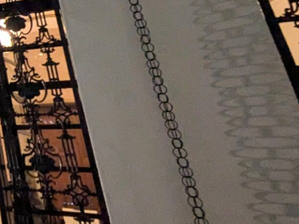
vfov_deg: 22.8
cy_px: -46
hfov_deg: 19.5
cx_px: -289
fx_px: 510
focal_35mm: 59
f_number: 2.2
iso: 935
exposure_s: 1/25
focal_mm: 1.83
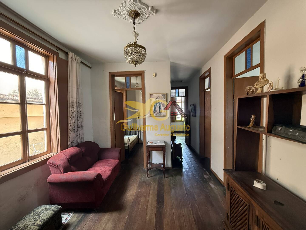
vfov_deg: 85.7
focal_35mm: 14
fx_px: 124
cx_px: 153
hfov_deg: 102.1
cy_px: 115
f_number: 2.2
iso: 400
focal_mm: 2.22
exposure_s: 1/60
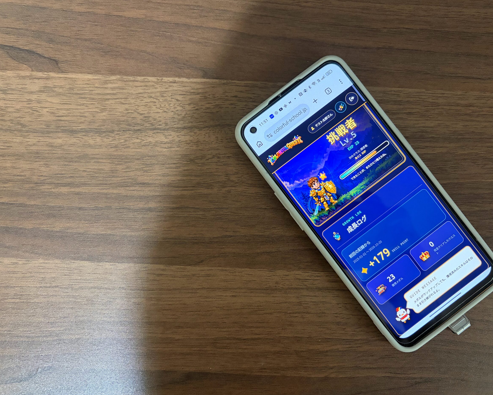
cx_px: 264
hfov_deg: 62.1
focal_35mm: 28
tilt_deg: -88.2
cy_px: 203
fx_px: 409
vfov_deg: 51.5
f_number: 1.6
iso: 640
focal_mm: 5.96
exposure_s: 1/40
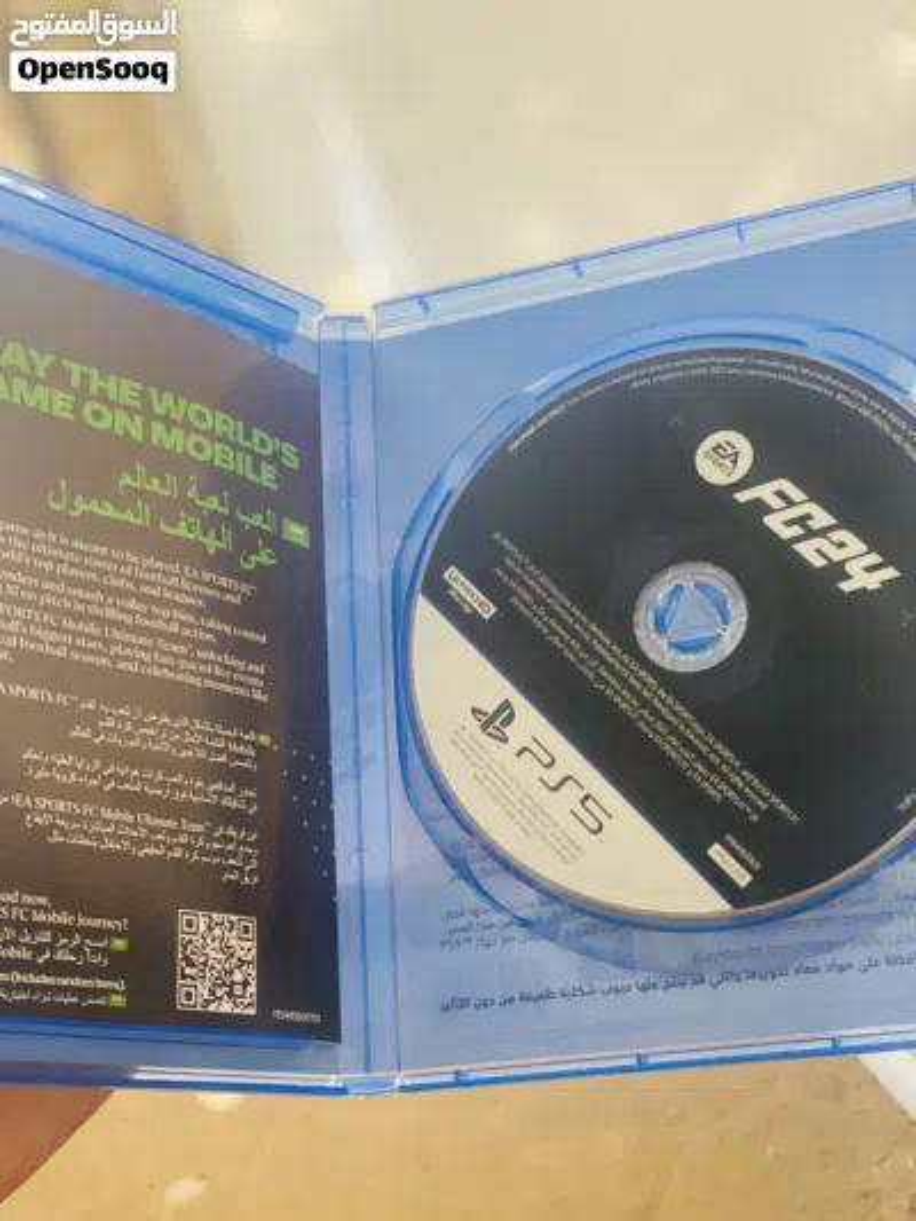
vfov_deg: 36.8
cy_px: 610
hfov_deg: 28.0
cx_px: 458
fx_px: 1834
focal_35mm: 52
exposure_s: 1/122
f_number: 2
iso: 250
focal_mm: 6
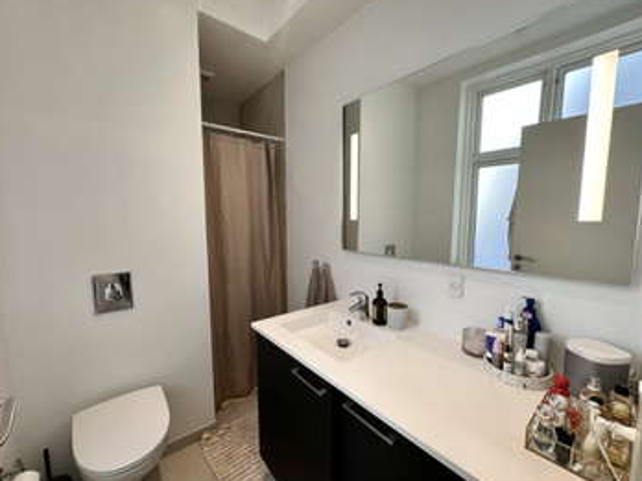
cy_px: 247
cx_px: 324
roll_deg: -0.1
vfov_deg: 81.7
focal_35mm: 15
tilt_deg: -6.0
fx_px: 278
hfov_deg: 98.2
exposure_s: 1/100
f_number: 2.2
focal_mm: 2.22
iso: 80
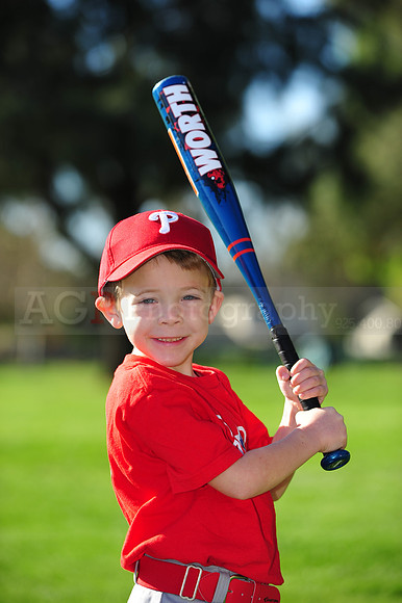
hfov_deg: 9.5
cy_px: 302
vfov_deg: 14.2
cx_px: 201
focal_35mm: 145
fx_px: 2431
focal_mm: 145
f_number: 4.5
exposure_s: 1/800
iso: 200
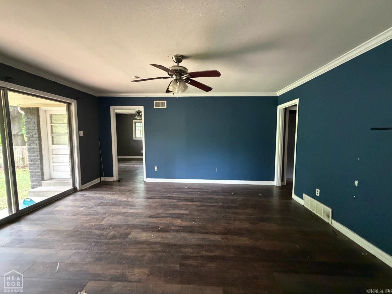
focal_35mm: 14
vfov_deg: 85.7
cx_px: 196
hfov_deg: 102.1
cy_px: 147
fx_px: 159
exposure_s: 1/60
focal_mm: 2.22
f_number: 2.2
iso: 1250
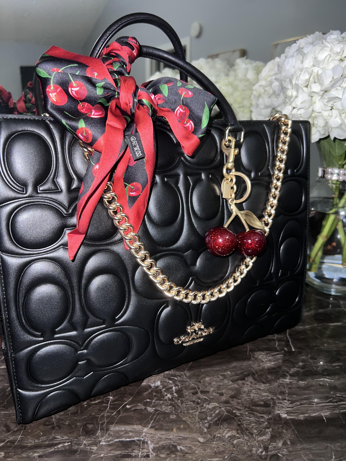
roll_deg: +0.9
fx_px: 347
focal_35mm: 26
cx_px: 173
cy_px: 230
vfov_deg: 67.3
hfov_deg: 53.1
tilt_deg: -15.6
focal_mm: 5.7
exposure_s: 1/13
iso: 50
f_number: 1.5
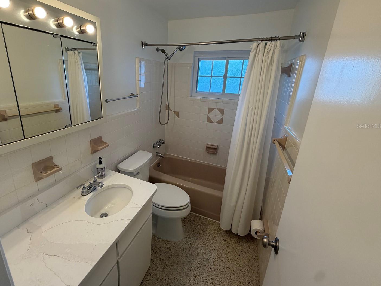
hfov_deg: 93.9
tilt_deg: -16.1
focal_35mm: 16
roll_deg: -1.9
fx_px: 176
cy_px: 126
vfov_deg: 77.8
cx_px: 165
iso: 125
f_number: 2.2
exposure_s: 1/120
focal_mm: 2.22
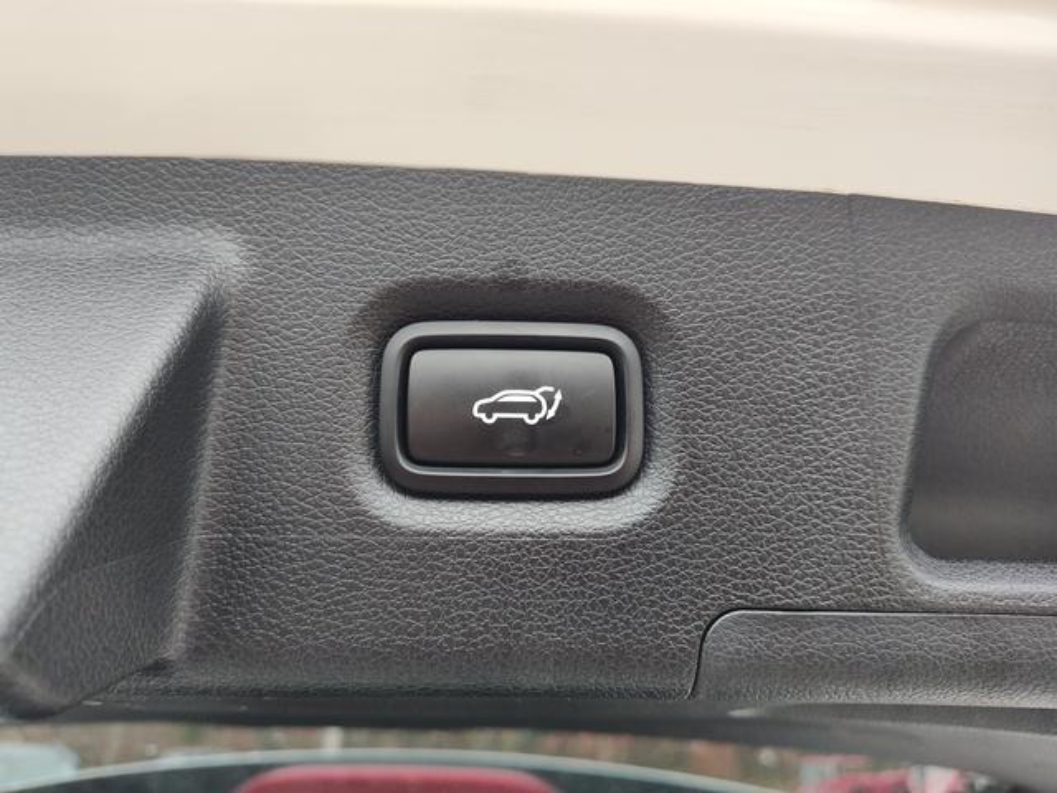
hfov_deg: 73.9
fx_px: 702
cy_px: 396
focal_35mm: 23
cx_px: 528
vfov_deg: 58.9
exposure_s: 1/120
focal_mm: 5.56
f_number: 1.88
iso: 416
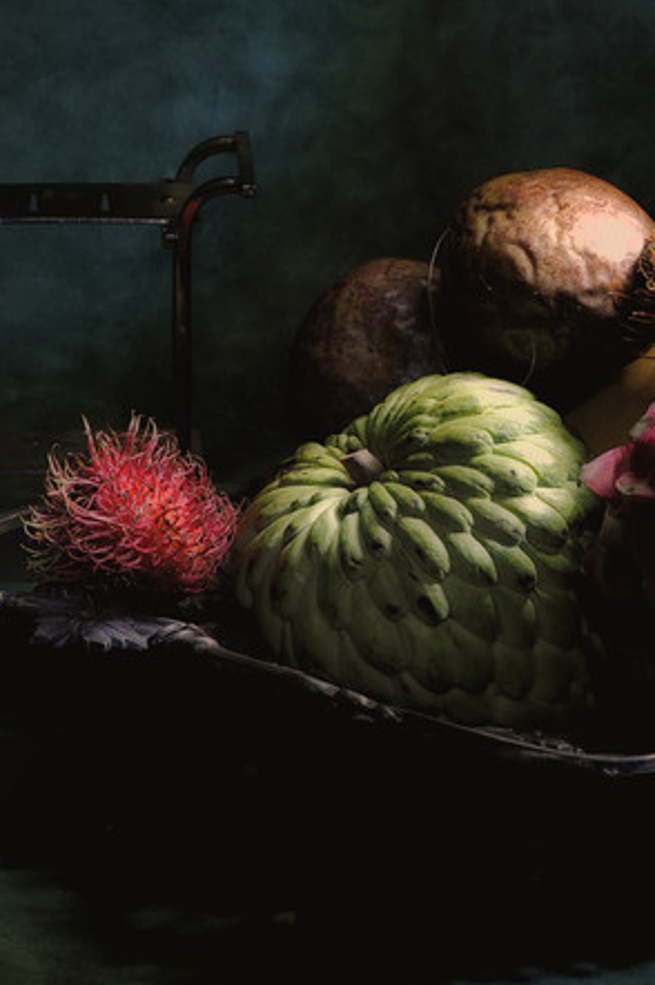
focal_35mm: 195
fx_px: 5330
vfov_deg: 10.6
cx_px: 339
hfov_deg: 7.0
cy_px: 398
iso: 100
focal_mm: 46
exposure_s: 1
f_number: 6.3
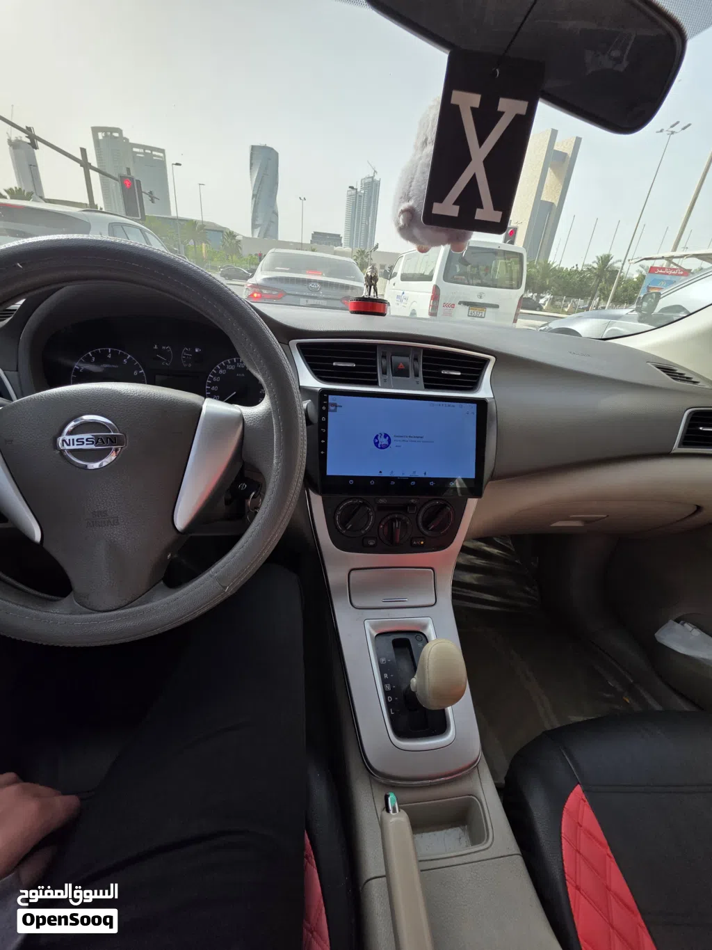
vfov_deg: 106.2
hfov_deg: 89.9
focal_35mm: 13
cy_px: 475
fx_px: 356
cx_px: 356
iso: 40
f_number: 1.9
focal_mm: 2.2
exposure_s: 1/859
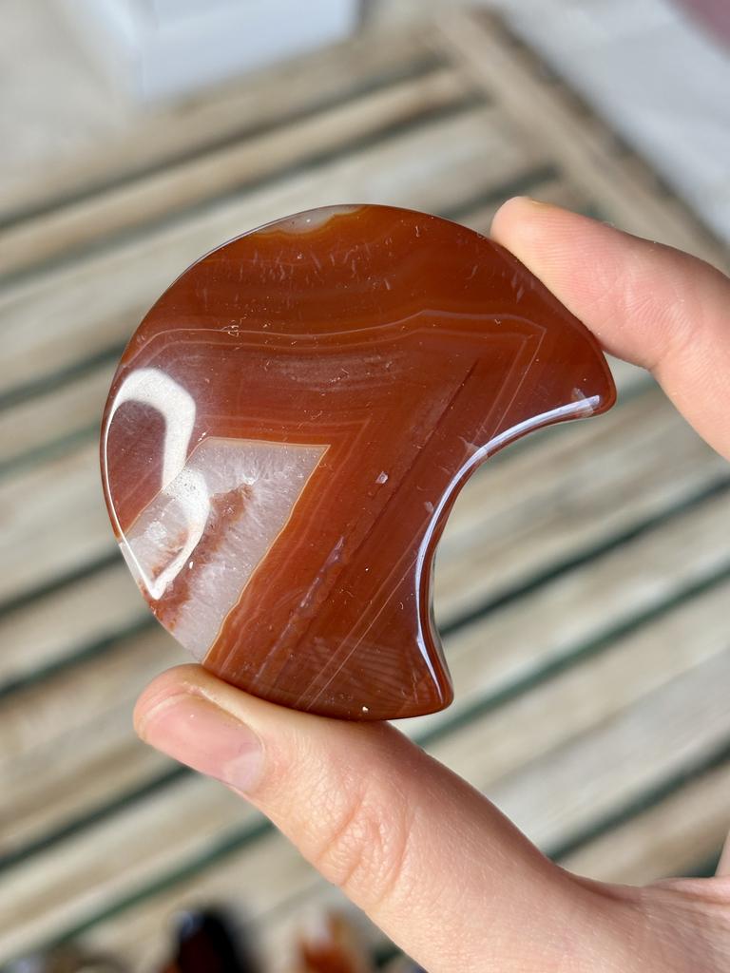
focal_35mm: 52
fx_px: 1462
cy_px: 486
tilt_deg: -54.1
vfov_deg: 36.8
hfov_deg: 28.0
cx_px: 365
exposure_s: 1/100
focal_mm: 5.96
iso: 80
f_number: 1.6
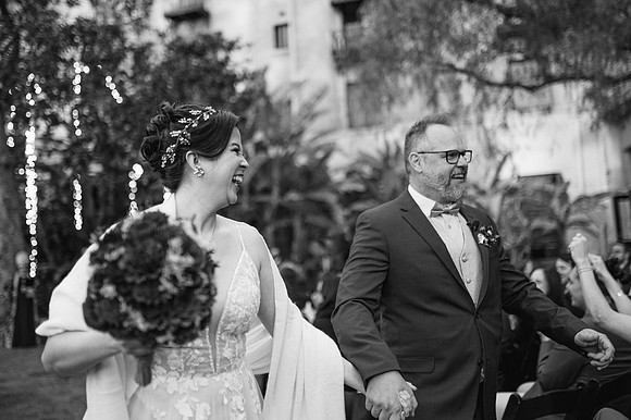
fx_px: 668
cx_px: 295
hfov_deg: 50.5
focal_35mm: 38
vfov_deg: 34.9
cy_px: 196
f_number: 1.4
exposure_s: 1/1600
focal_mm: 35
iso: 1000
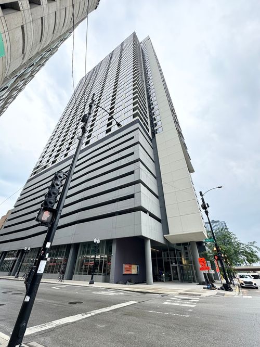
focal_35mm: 14
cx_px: 130
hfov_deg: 85.7
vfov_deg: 102.1
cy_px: 174
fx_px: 140
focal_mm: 2.22
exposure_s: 1/476
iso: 40
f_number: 2.2
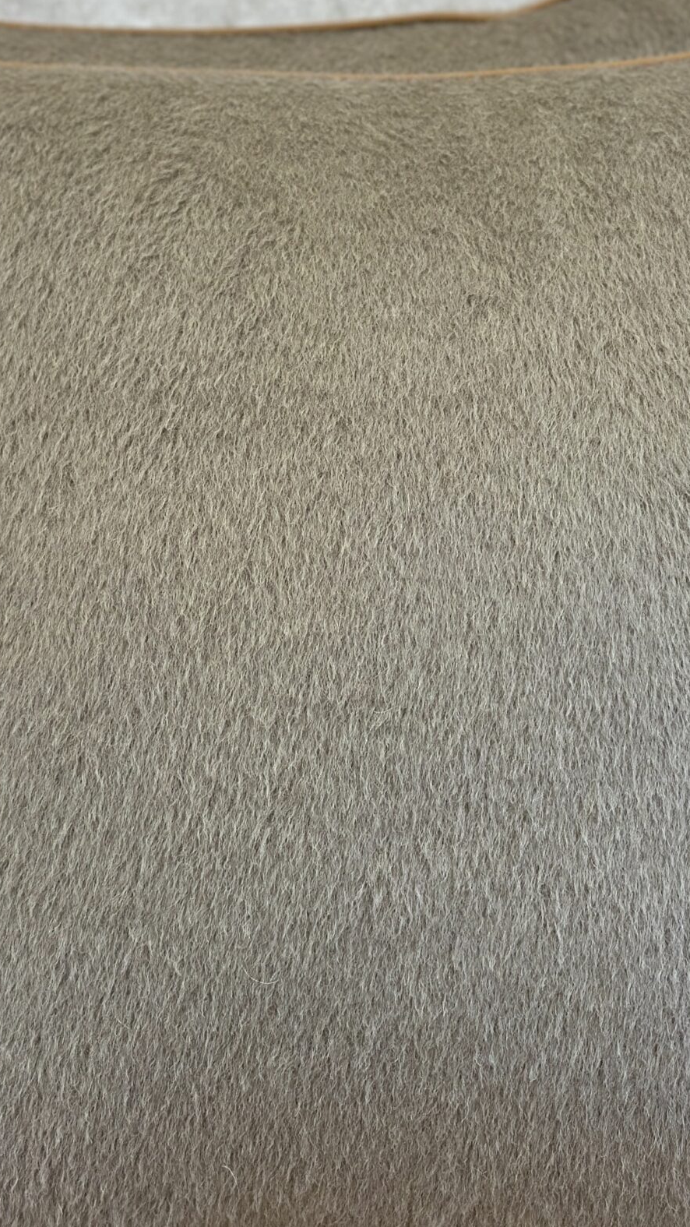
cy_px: 545
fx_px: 2765
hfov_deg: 14.2
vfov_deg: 25.0
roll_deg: +1.4
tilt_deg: -14.8
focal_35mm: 85
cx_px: 363
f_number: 1.78
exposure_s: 1/120
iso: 100
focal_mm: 6.86
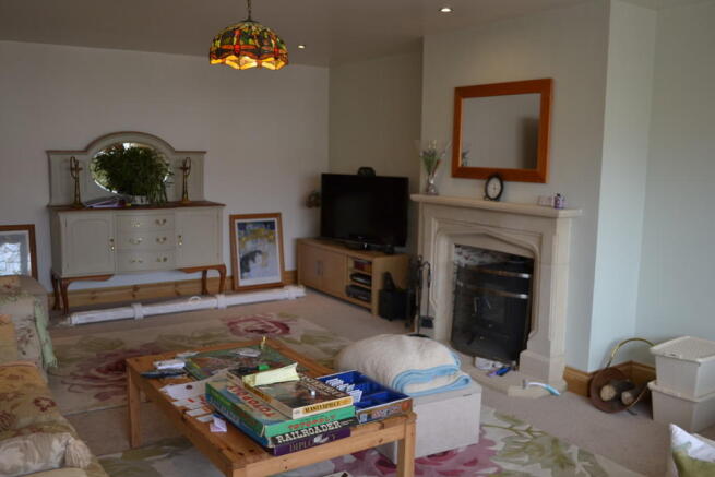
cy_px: 238
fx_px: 656
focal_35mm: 33
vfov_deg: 40.0
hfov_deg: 57.2
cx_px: 358
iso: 160
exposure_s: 1/30
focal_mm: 22
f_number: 3.8
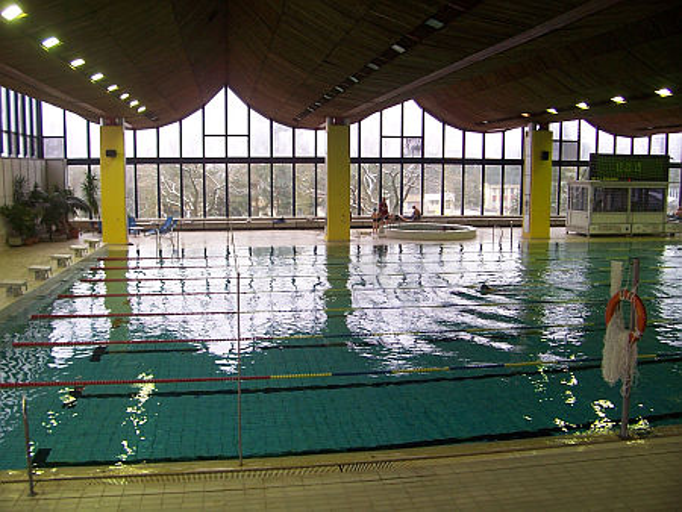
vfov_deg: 41.8
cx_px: 341
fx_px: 670
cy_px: 256
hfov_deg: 53.9
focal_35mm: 34
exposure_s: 1/45
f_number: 2.7
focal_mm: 5.6
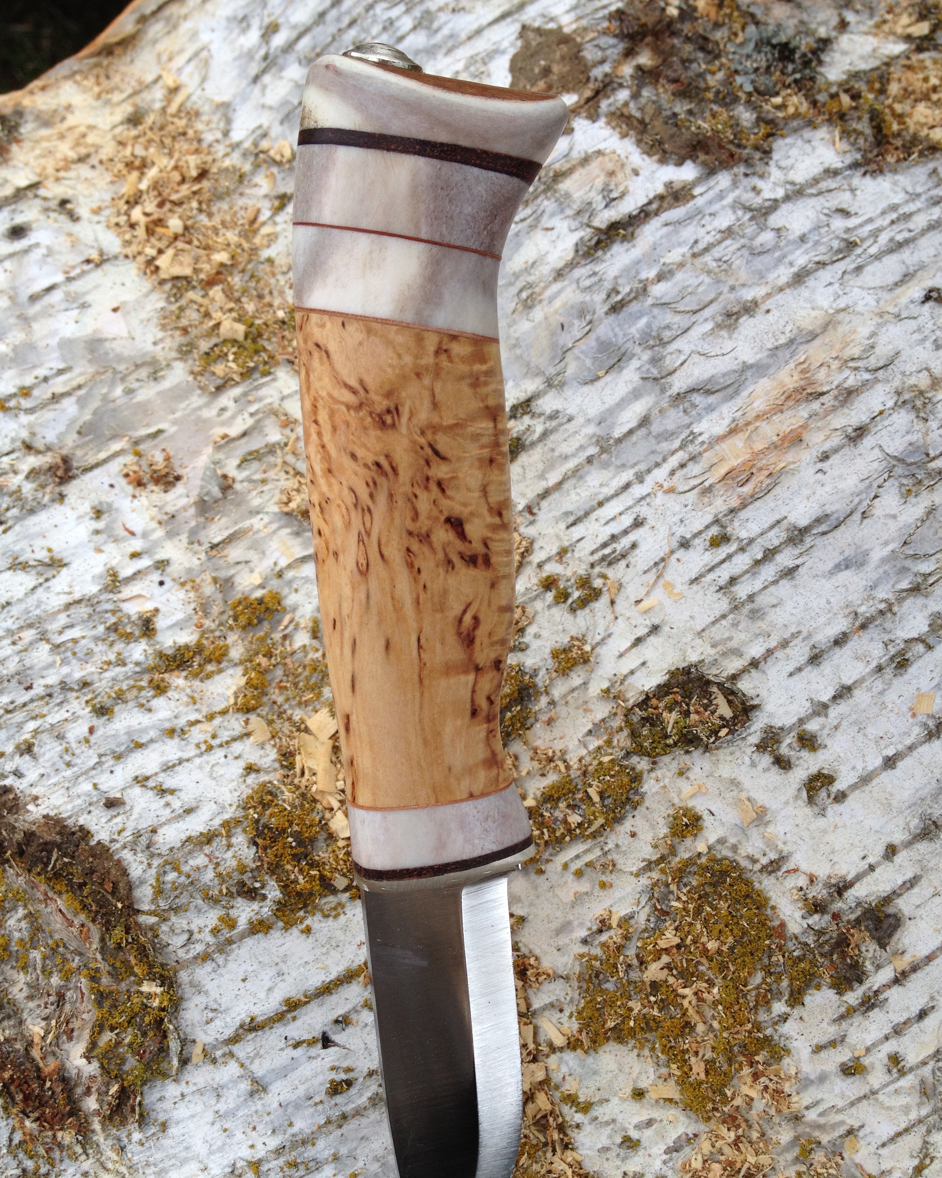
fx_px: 1289
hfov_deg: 40.1
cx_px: 471
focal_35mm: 37
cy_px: 634
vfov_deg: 49.0
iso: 64
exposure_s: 1/249
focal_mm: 4.28
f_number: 2.4
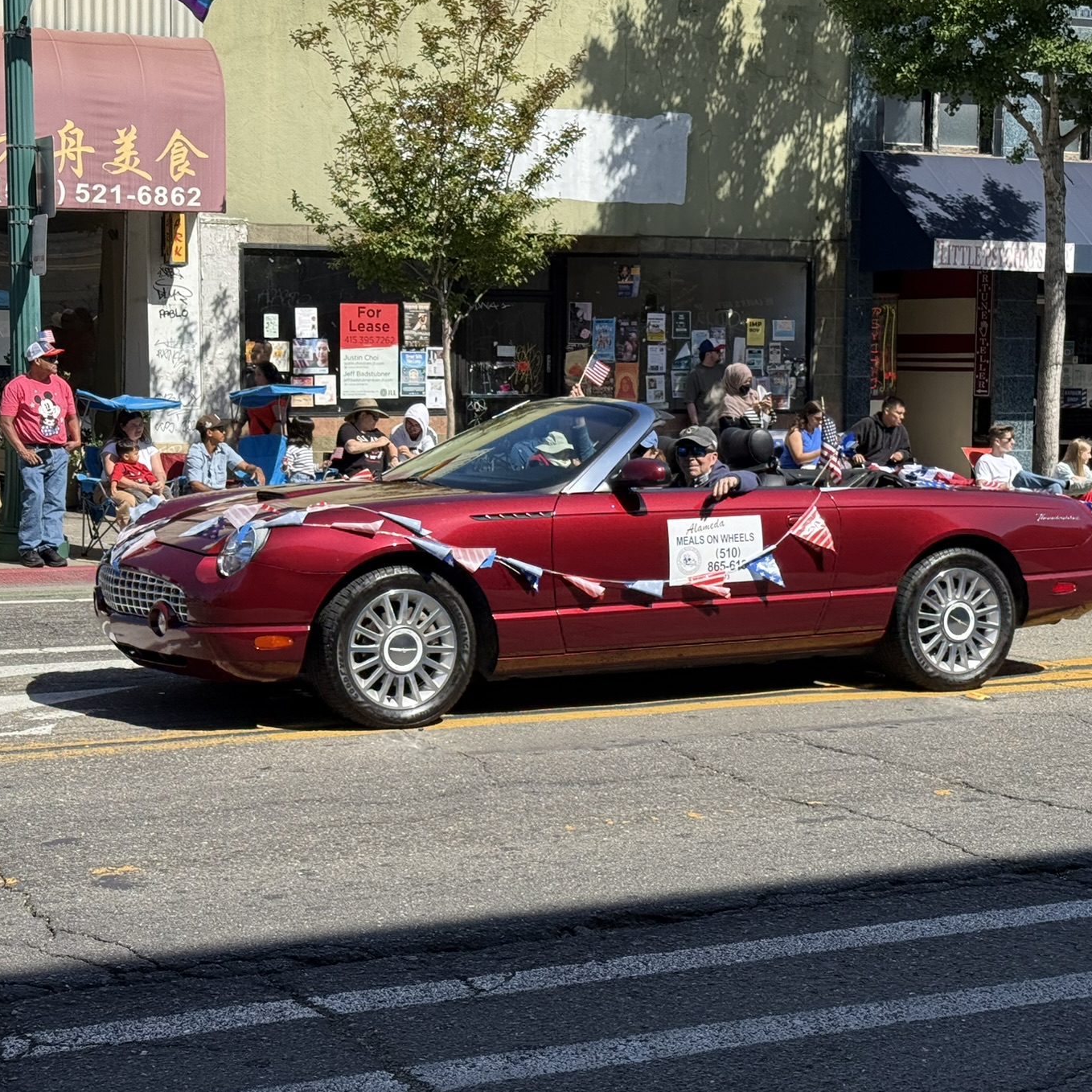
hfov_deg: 26.9
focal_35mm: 64
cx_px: 551
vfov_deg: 26.9
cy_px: 544
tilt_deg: -5.2
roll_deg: -0.6
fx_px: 2284
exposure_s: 1/2976
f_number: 1.78
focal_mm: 6.76
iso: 64
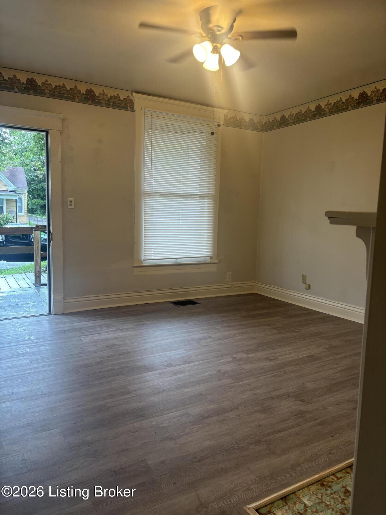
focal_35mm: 26
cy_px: 258
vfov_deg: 67.3
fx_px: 387
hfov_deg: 53.1
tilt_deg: -7.3
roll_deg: -2.3
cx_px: 193
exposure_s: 1/60
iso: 125
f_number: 1.6
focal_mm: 5.96
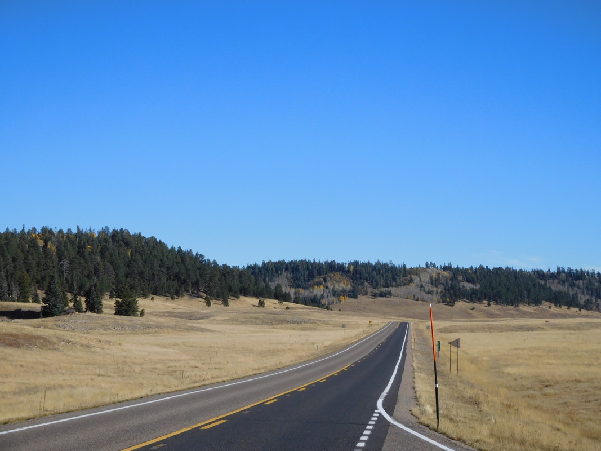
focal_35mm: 70
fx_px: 1215
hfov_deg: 27.8
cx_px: 300
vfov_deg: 21.0
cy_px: 226
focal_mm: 12.5
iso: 125
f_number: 4.5
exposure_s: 1/1250
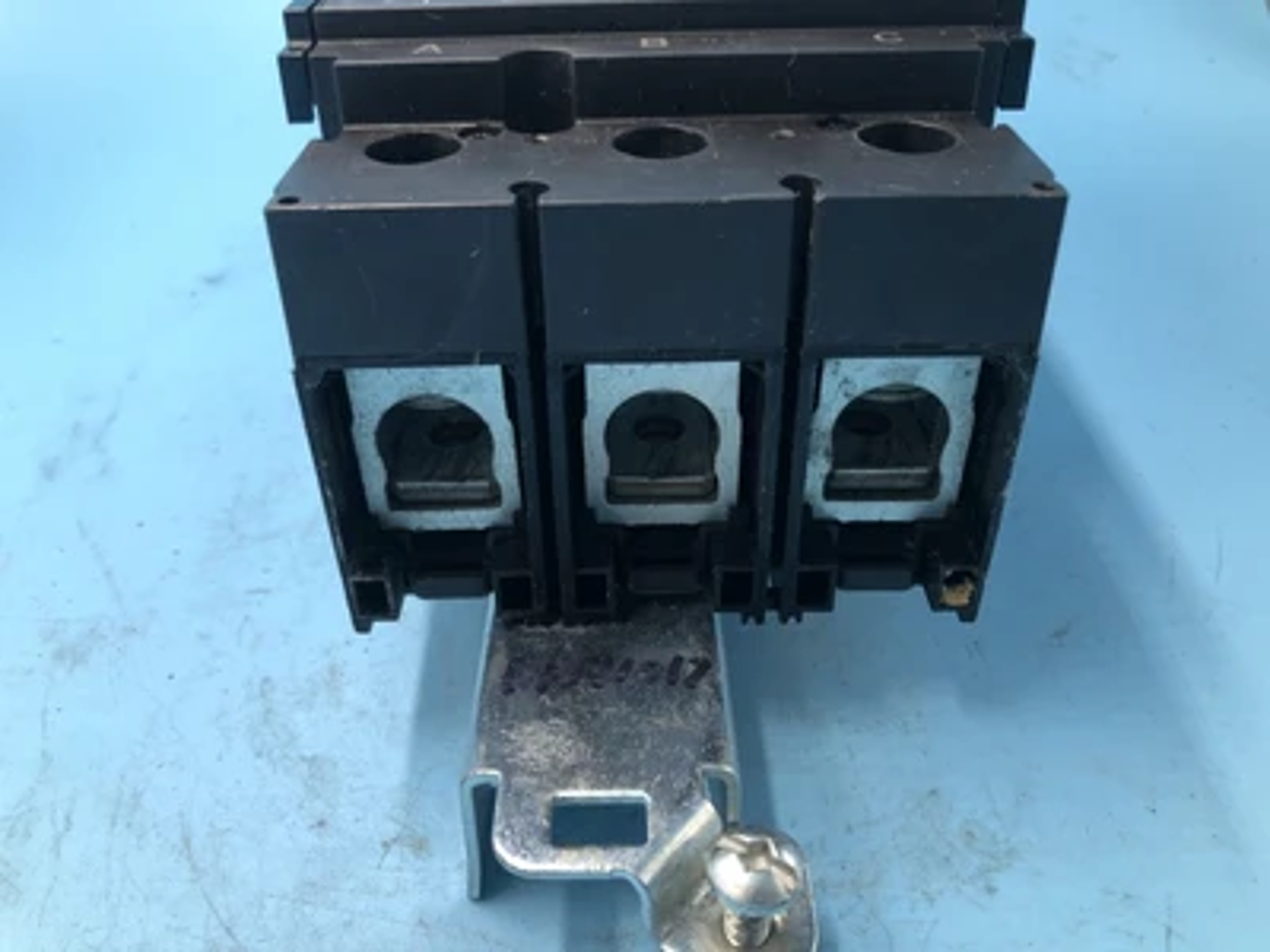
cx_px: 635
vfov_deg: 49.7
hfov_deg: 63.4
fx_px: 1027
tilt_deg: -36.8
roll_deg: -1.1
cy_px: 476
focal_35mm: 28
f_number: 1.8
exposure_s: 1/120
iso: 40
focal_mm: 3.99
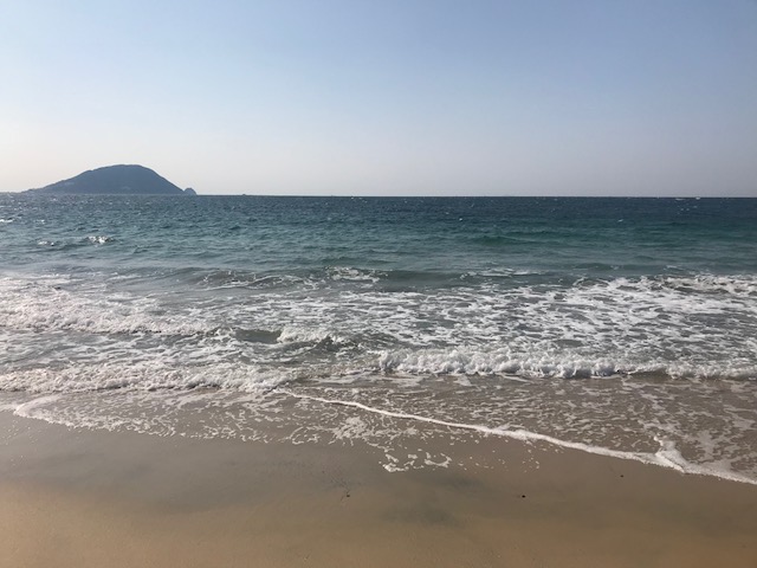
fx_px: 612
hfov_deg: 63.4
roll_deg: -0.6
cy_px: 284
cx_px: 378
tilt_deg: -7.7
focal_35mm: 28
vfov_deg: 49.7
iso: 25
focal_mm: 3.99
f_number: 1.8
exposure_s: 1/8000
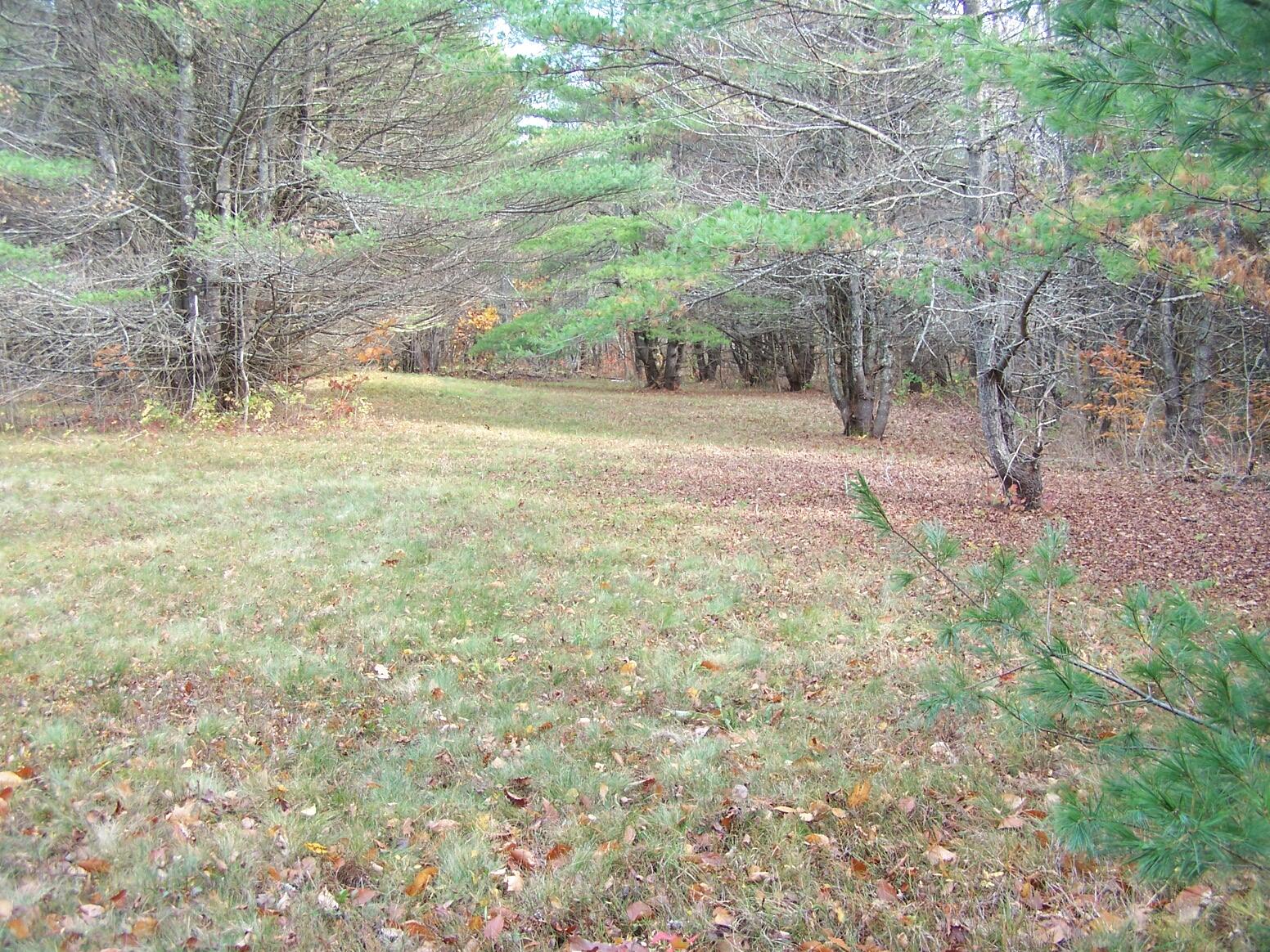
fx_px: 1394
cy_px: 476
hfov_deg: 49.0
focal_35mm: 38
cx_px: 635
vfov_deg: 37.7
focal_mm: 6.3
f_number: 2.8
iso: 80
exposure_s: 1/50
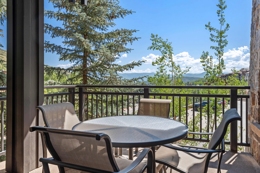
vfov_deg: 47.9
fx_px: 195
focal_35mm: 27
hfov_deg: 67.3
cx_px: 136
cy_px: 81
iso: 250
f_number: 7.1
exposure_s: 1/200
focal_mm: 25
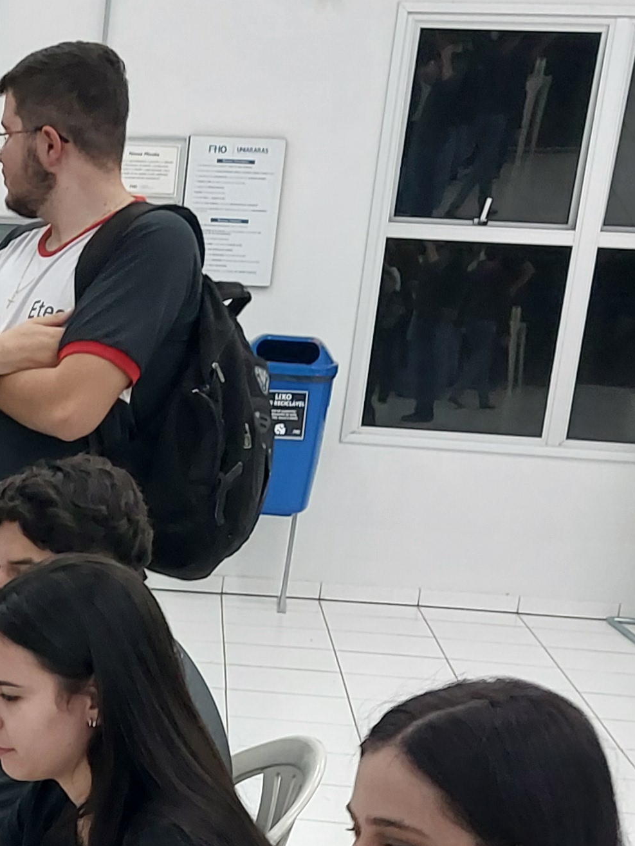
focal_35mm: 93
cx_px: -253
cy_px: 890
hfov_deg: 15.0
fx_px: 2275
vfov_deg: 20.3
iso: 125
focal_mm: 4.6
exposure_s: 1/60
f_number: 1.8
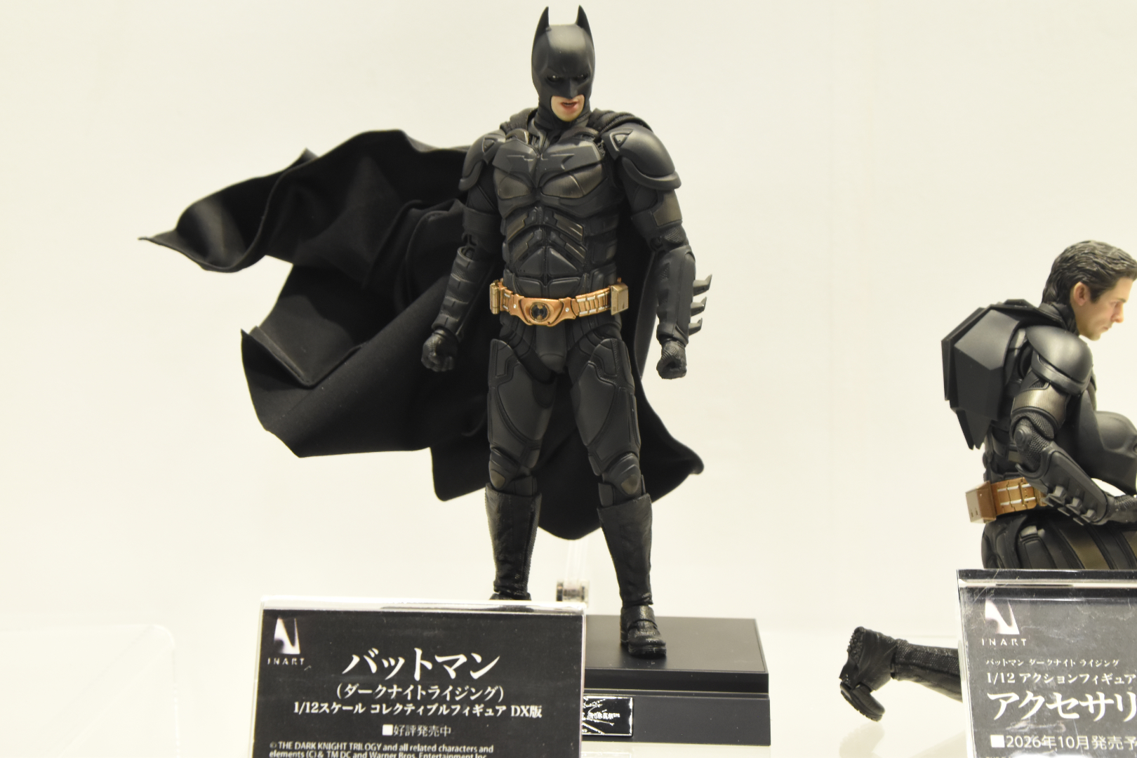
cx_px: 568
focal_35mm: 78
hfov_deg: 26.0
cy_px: 379
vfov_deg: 17.5
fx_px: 2463
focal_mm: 52
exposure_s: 1/60
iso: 1250
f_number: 11
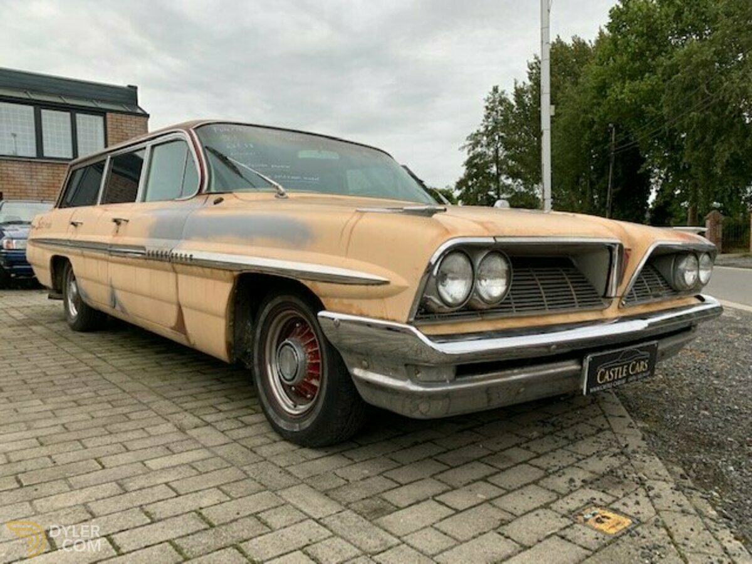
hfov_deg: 67.3
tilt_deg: -4.1
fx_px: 565
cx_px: 376
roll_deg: +1.8
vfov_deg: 53.1
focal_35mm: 26
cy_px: 282
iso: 25
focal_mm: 4.25
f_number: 1.8
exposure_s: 1/182
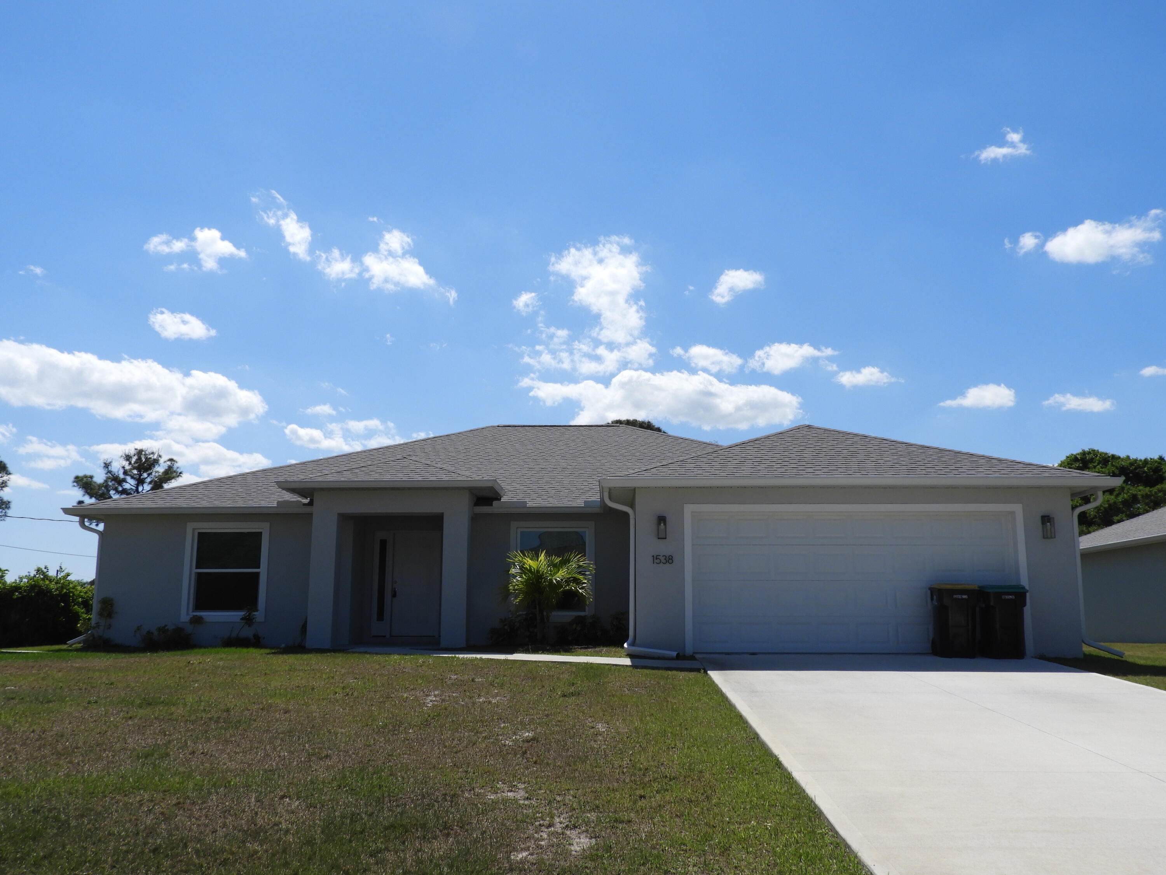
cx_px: 583
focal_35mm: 30
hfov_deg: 60.0
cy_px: 438
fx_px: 1011
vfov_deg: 46.8
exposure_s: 1/1600
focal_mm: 5.4
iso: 100
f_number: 4
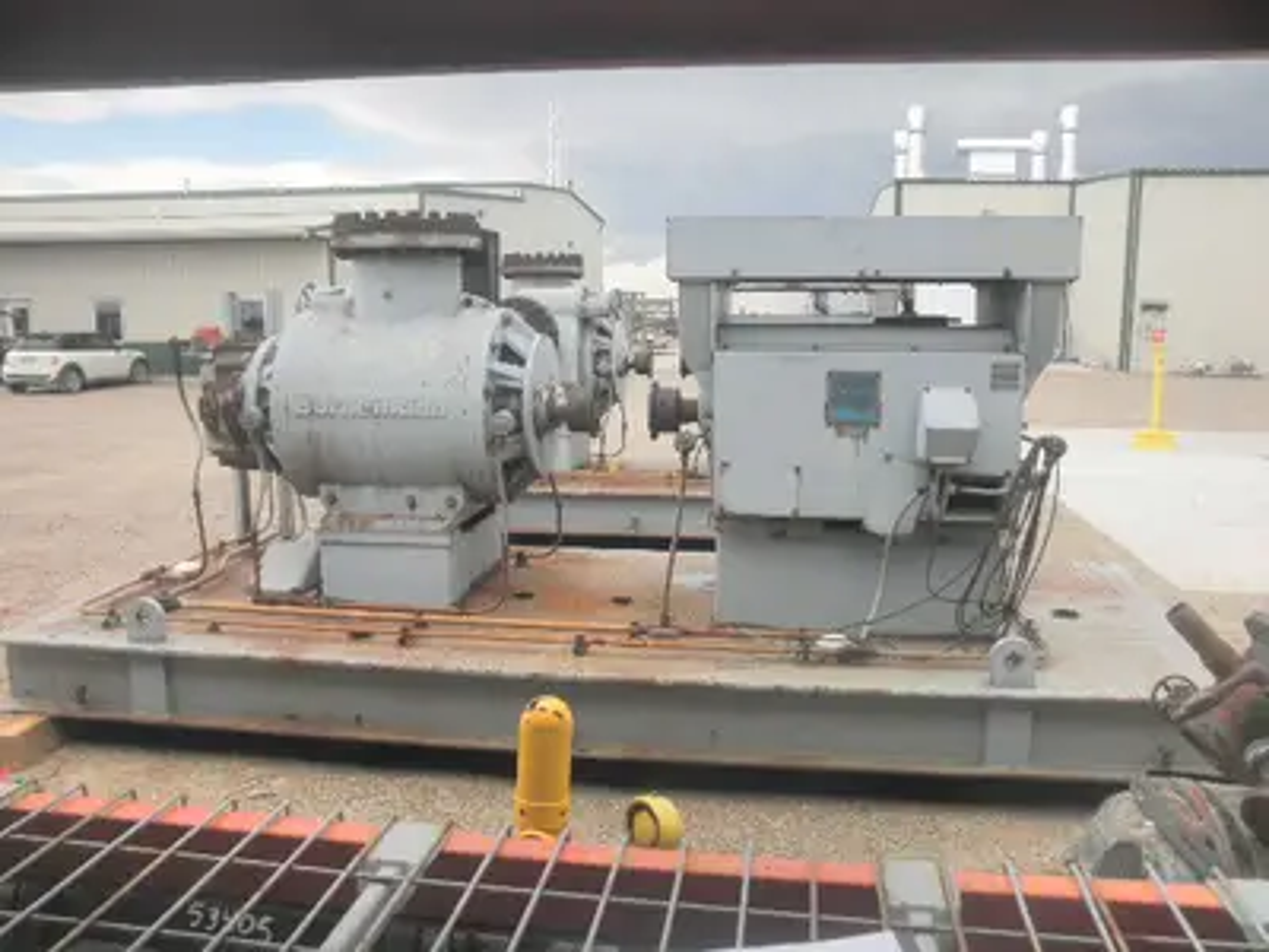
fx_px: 1026
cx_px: 634
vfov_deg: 49.7
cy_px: 476
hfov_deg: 63.4
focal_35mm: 28
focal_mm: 5
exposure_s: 1/60
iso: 64
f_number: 8.5
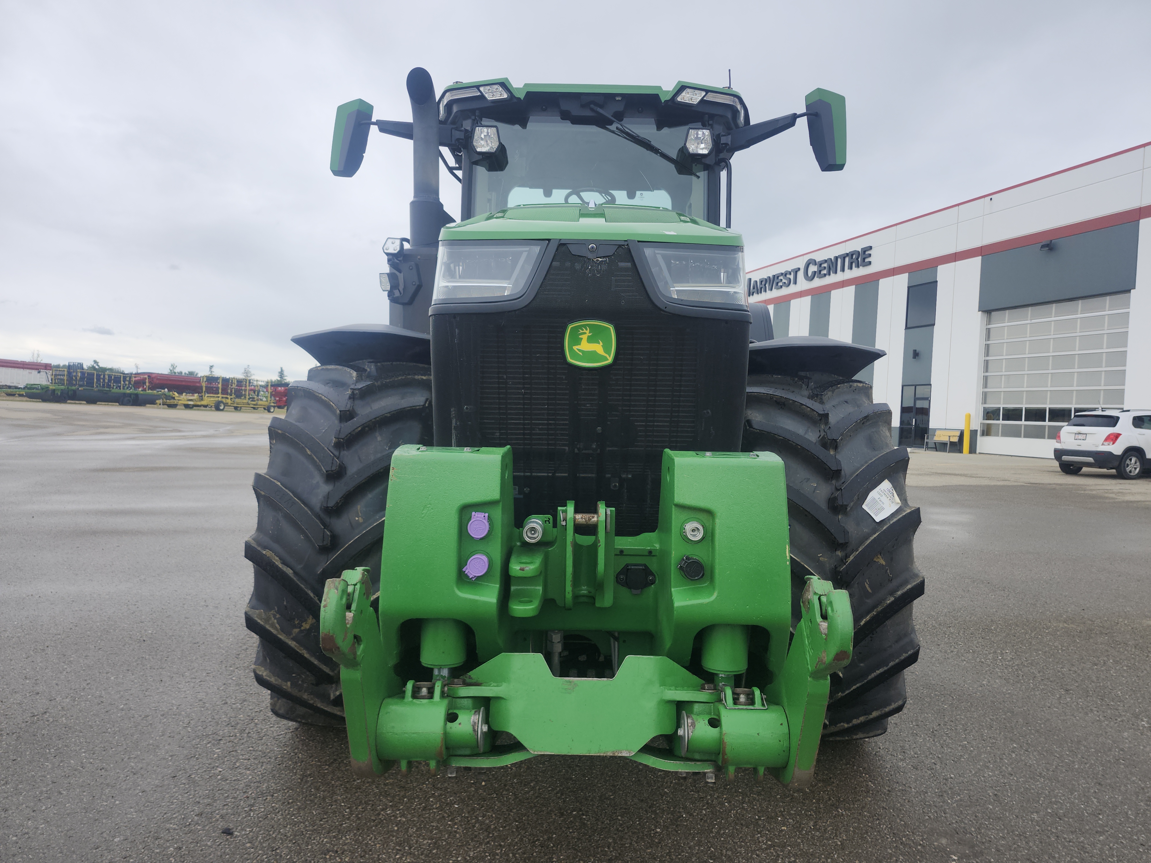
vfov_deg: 58.9
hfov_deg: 73.9
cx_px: 576
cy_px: 432
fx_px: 765
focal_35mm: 23
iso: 25
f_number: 1.8
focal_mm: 5.54
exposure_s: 1/636
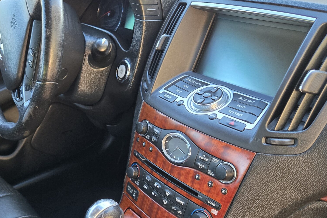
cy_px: 150
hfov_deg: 46.6
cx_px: 107
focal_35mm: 41
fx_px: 372
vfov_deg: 32.3
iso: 200
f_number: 1.8
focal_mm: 5.4
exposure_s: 1/120
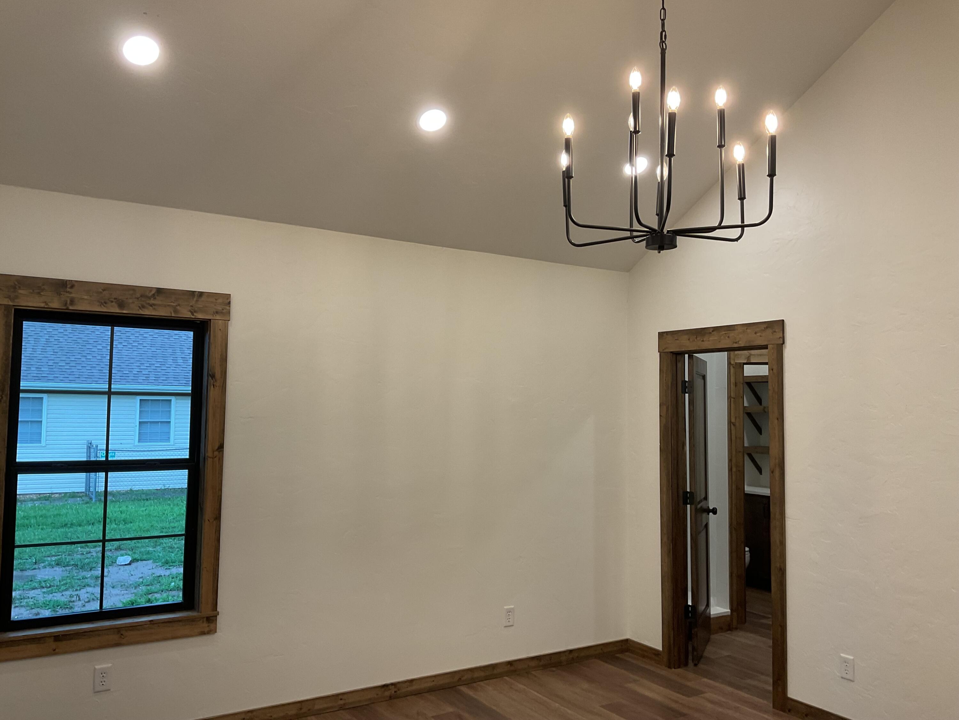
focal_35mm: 29
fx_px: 803
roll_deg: -0.8
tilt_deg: +3.4
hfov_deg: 61.7
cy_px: 360
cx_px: 480
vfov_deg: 48.2
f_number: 1.8
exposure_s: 1/60
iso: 40
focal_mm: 3
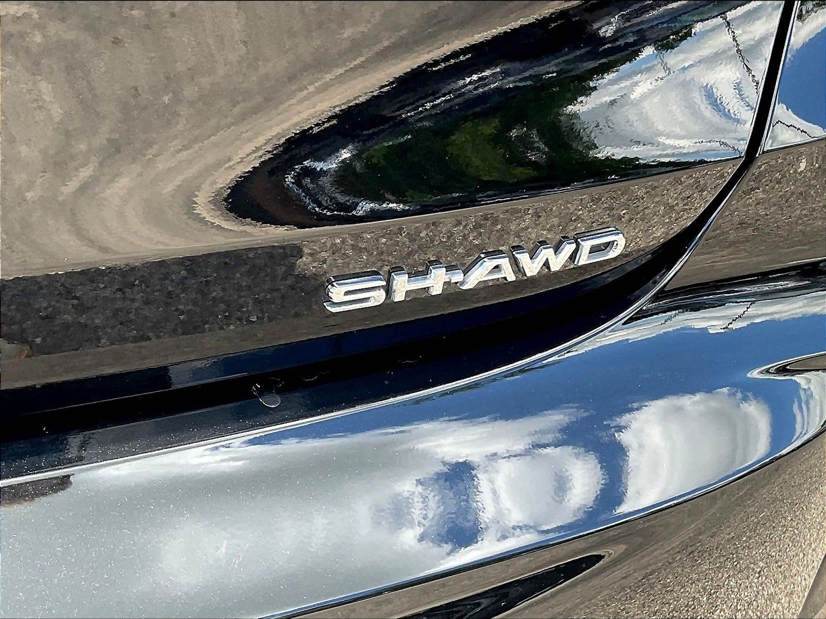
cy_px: 310
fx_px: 692
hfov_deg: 61.7
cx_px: 413
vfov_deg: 48.2
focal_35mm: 29
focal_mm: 3
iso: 16
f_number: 1.8
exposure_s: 1/158
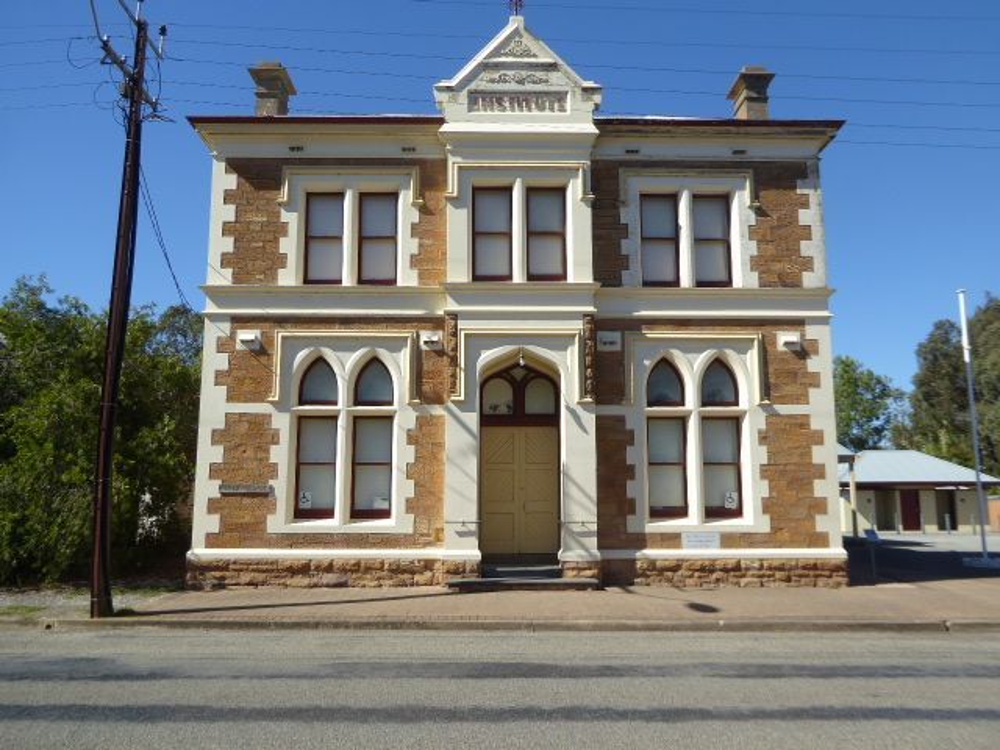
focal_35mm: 29
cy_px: 375
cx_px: 500
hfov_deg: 61.7
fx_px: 838
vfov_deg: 48.2
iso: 80
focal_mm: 5
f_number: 3.5
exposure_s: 1/800
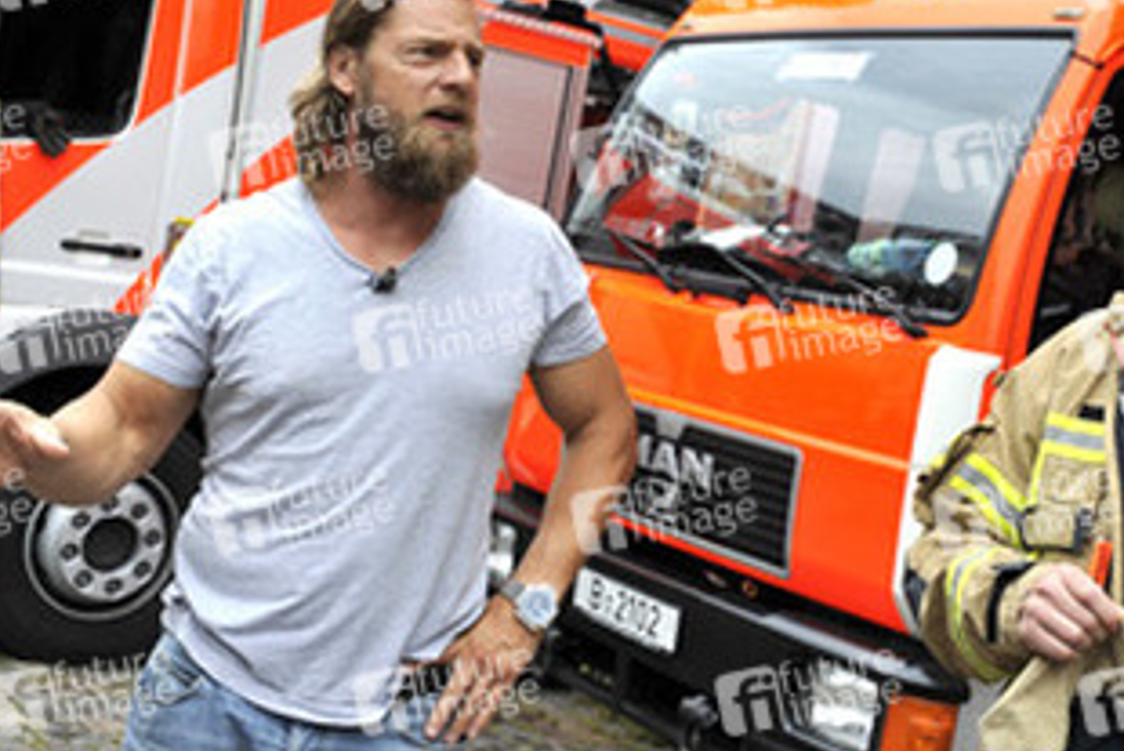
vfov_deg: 23.3
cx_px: 711
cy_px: 239
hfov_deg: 34.3
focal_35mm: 58
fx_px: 1812
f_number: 6.3
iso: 400
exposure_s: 1/400
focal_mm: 40
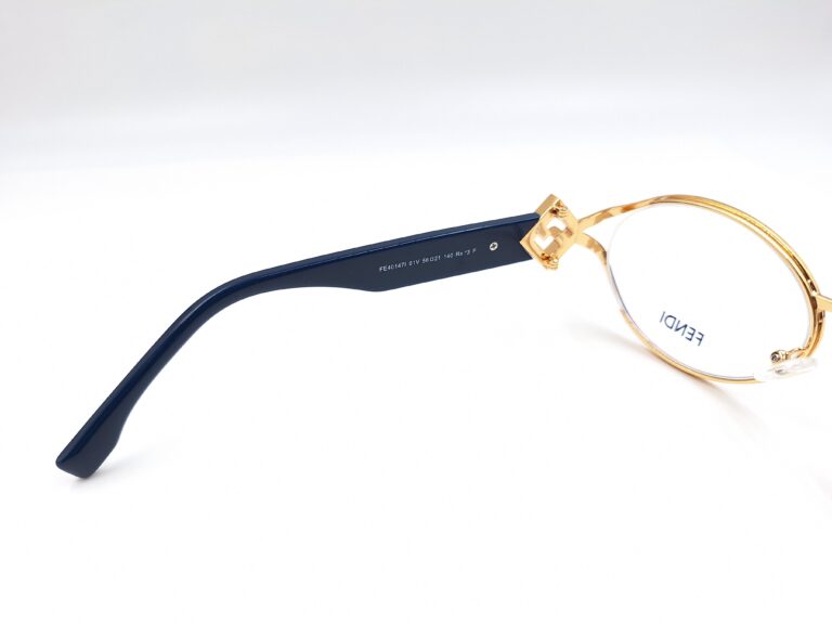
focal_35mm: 23
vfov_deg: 58.9
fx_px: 553
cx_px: 416
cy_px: 312
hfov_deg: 73.9
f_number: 1.8
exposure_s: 1/120
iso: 50
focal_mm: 5.54
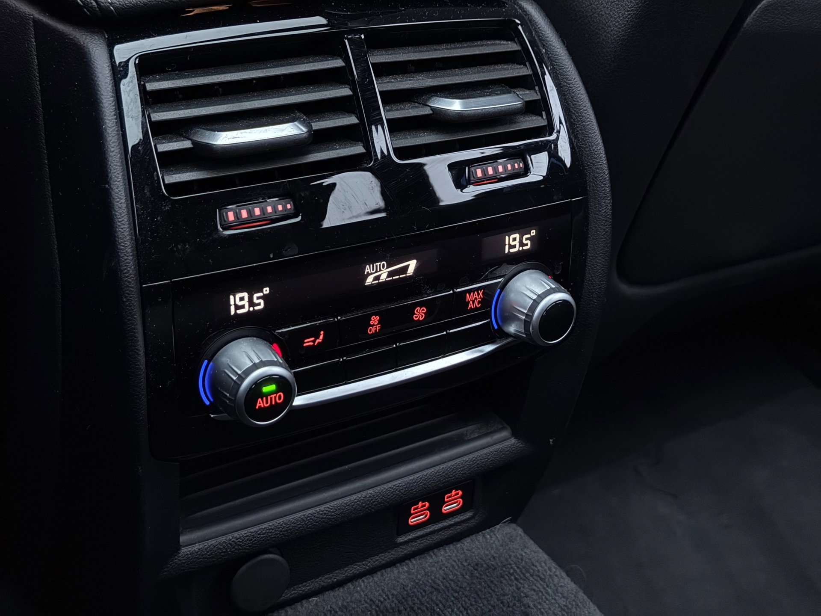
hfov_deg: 39.7
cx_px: 410
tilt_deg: -31.2
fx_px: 1138
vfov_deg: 30.3
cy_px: 308
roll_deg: -6.8
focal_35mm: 48
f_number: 1.78
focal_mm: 6.76
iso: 800
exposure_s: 1/13
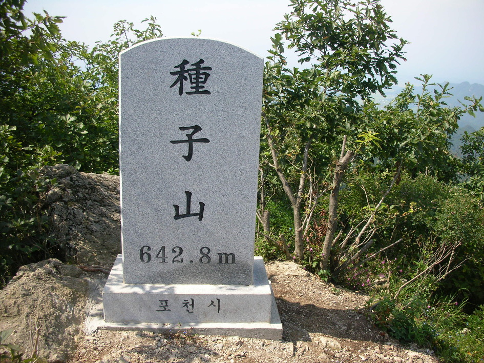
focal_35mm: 35
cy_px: 182
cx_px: 242
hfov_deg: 52.6
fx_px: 489
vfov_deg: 40.7
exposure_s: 1/71.4
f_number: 8.5
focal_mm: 5.8
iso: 50
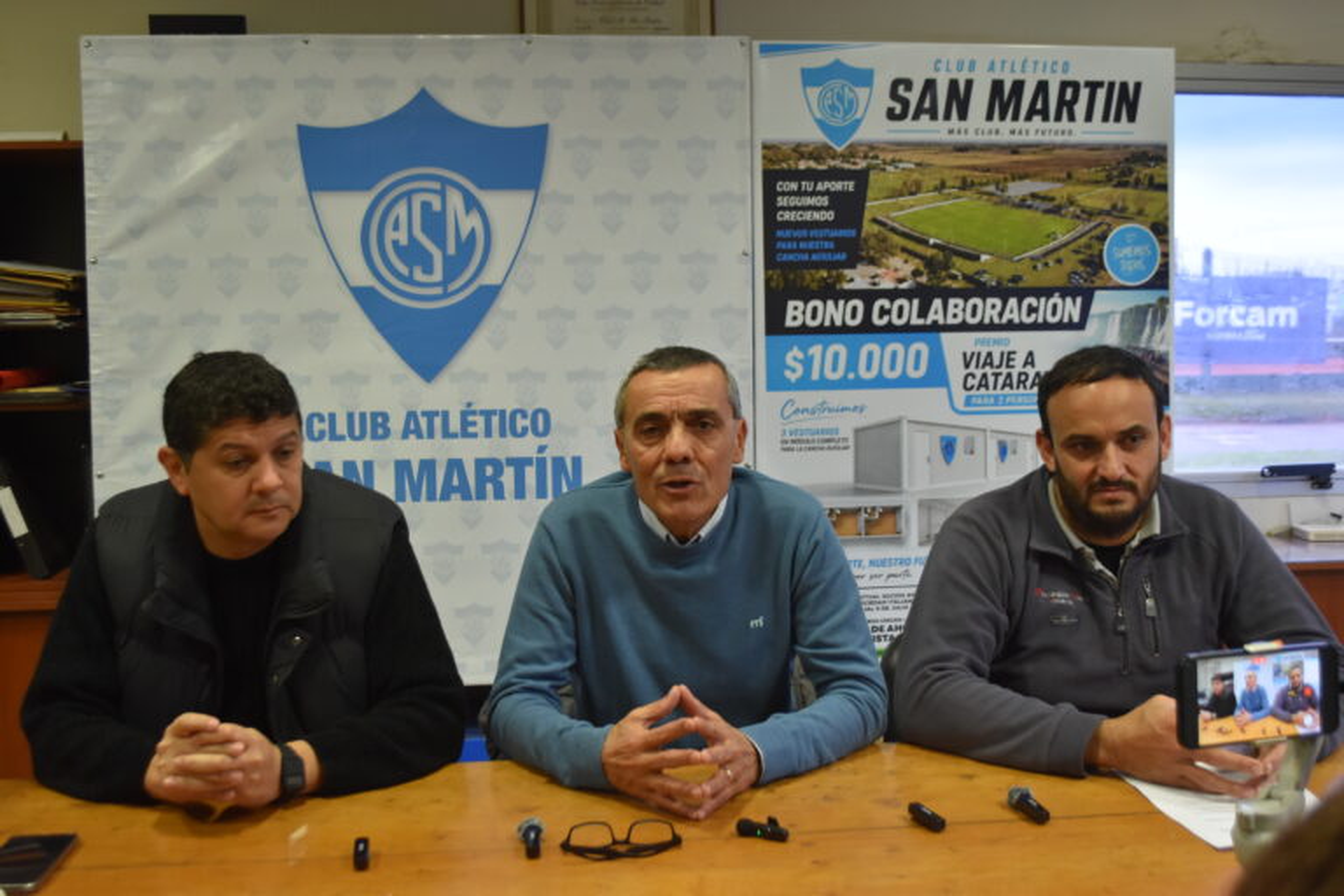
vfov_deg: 34.2
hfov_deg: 49.6
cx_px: 672
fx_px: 1456
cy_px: 448
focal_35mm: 39
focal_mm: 26
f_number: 4.2
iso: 1100
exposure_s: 1/60
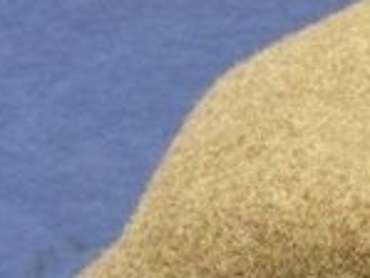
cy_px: 308
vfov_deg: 10.1
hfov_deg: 12.4
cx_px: 668
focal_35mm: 145
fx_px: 1551
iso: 400
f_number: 3.7
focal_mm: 6.4
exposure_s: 1/5
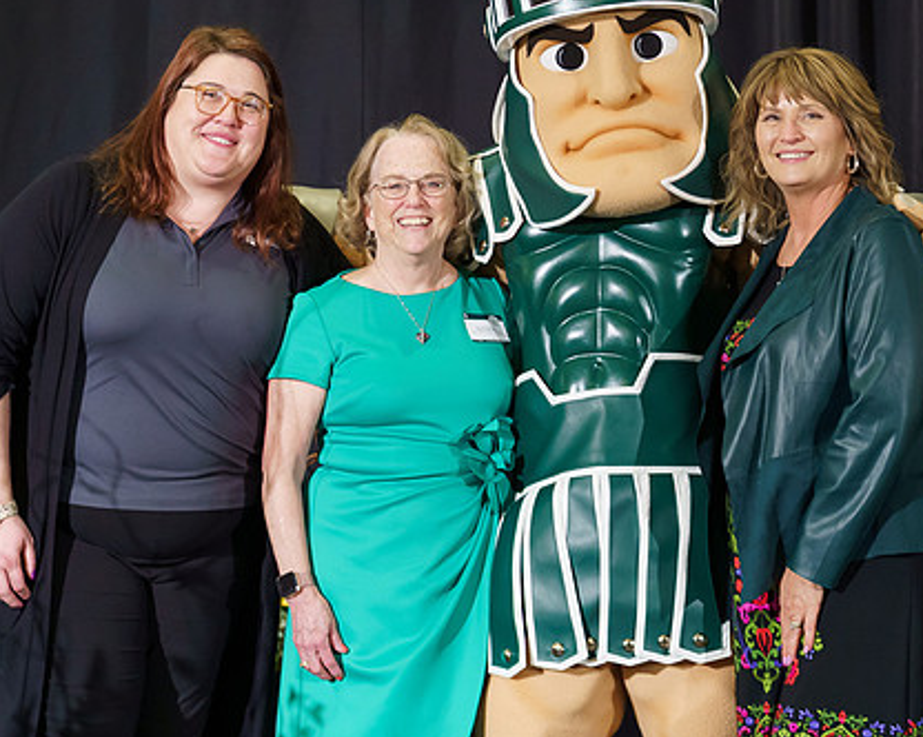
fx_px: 4039
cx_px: 522
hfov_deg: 13.0
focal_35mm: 148
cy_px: 199
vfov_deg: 10.4
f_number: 2.8
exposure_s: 1/160
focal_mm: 80
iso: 1600
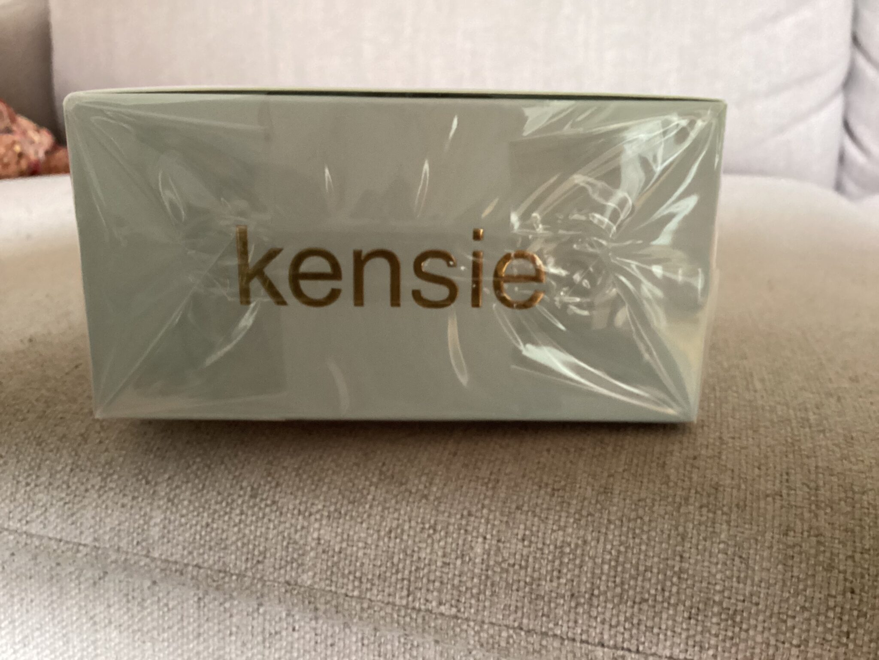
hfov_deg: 58.4
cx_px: 440
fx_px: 787
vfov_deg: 45.4
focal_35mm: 31
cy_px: 330
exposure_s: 1/30
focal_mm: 3.3
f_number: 2.4
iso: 400
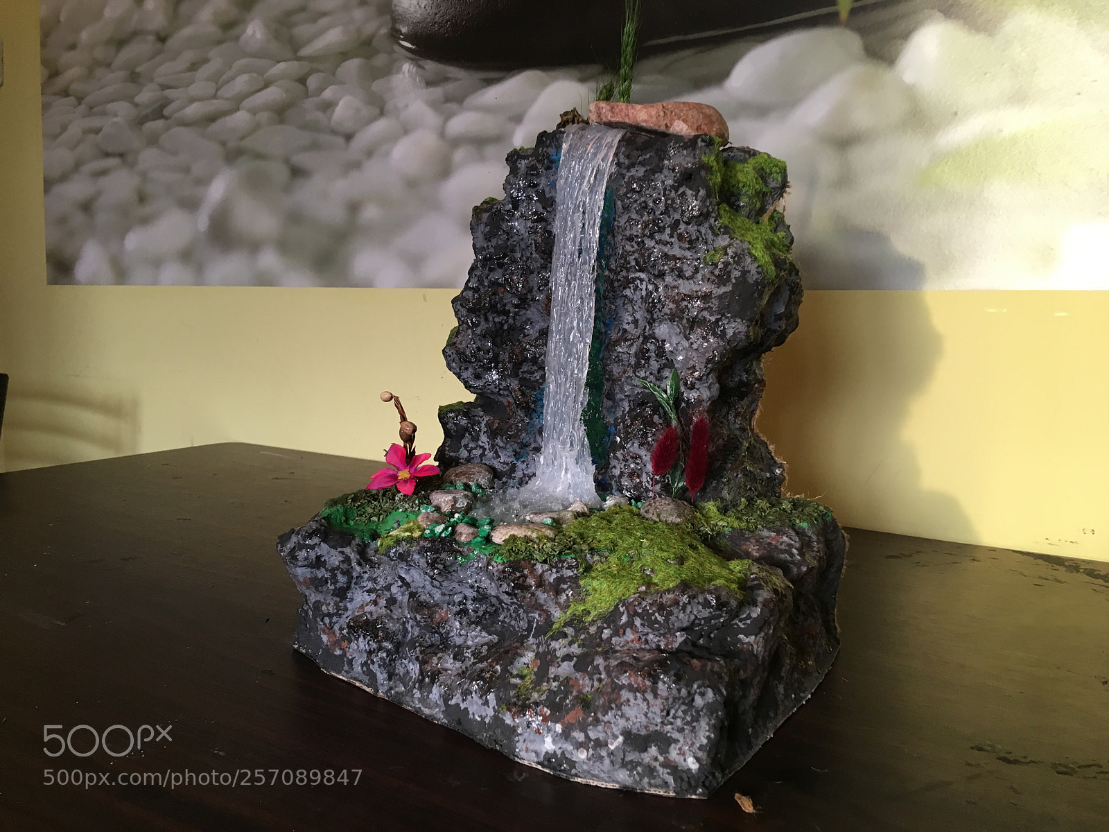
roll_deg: -3.0
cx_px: 554
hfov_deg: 61.7
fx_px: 929
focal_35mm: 29
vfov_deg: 48.2
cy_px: 416
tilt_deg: -6.3
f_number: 2.2
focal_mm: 4.15
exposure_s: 1/33
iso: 100
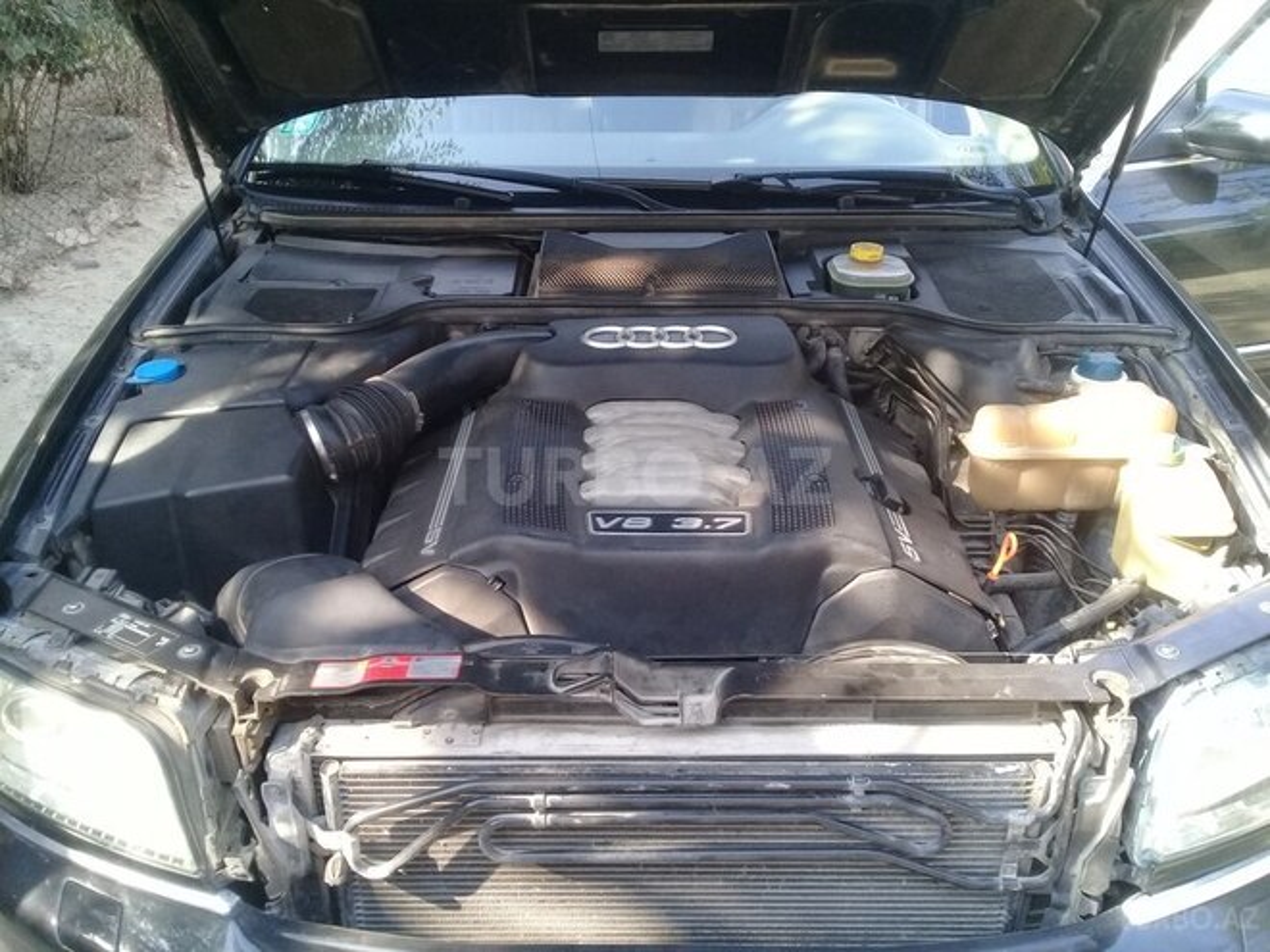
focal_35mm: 31
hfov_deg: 58.4
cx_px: 635
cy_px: 476
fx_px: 1137
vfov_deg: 45.4
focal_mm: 3.3
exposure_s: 1/100
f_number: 2.2
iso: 100
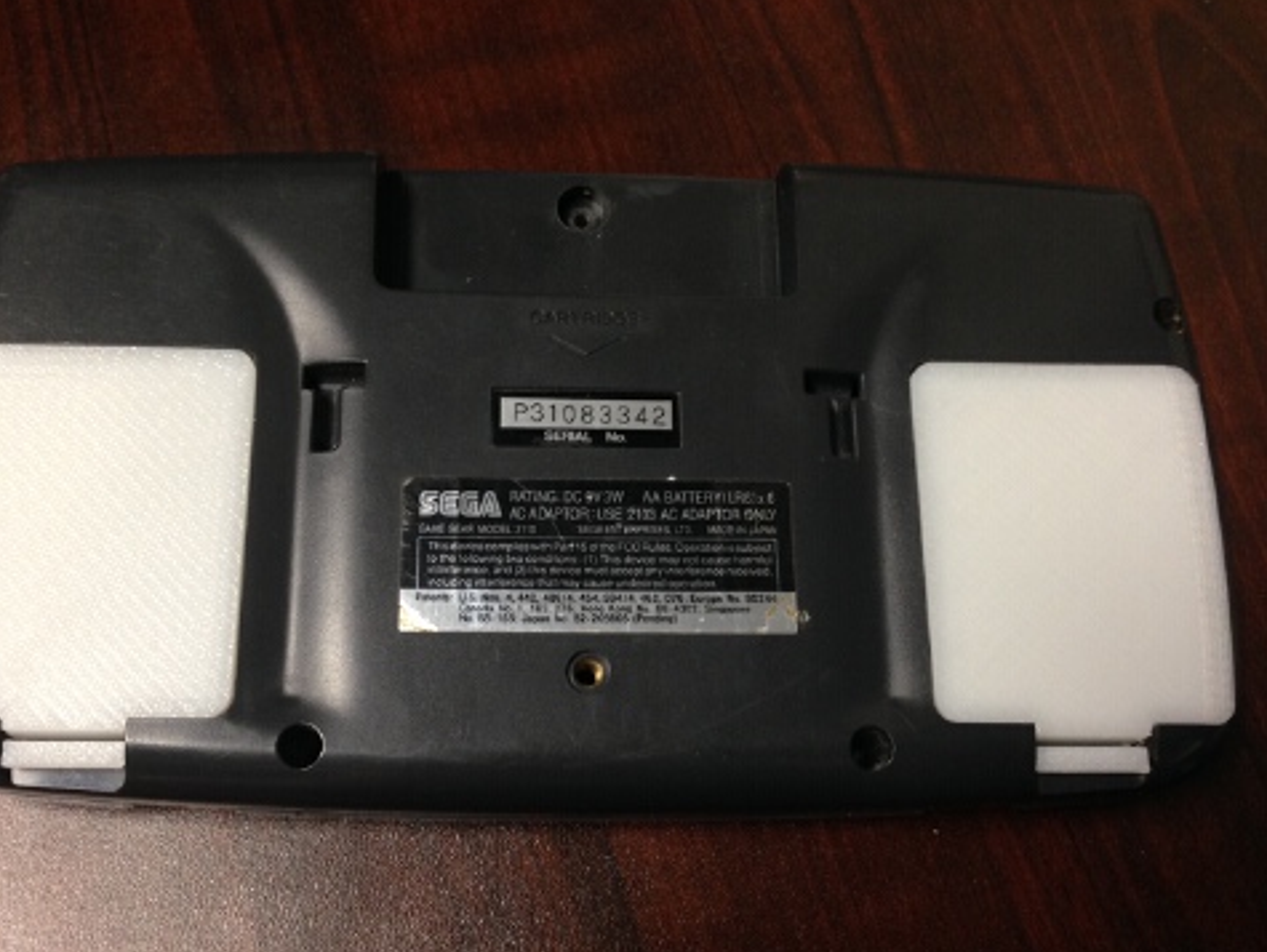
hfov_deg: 50.0
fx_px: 1355
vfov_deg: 38.7
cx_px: 580
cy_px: 520
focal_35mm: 37
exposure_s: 1/20
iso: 125
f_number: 2.4
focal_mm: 4.12
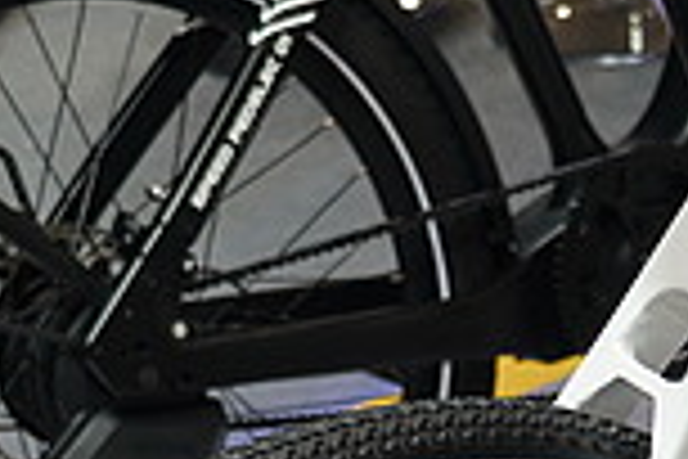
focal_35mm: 183
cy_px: 630
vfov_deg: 7.4
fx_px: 3497
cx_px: 657
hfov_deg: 11.1
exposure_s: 1/60
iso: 200
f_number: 4
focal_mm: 36
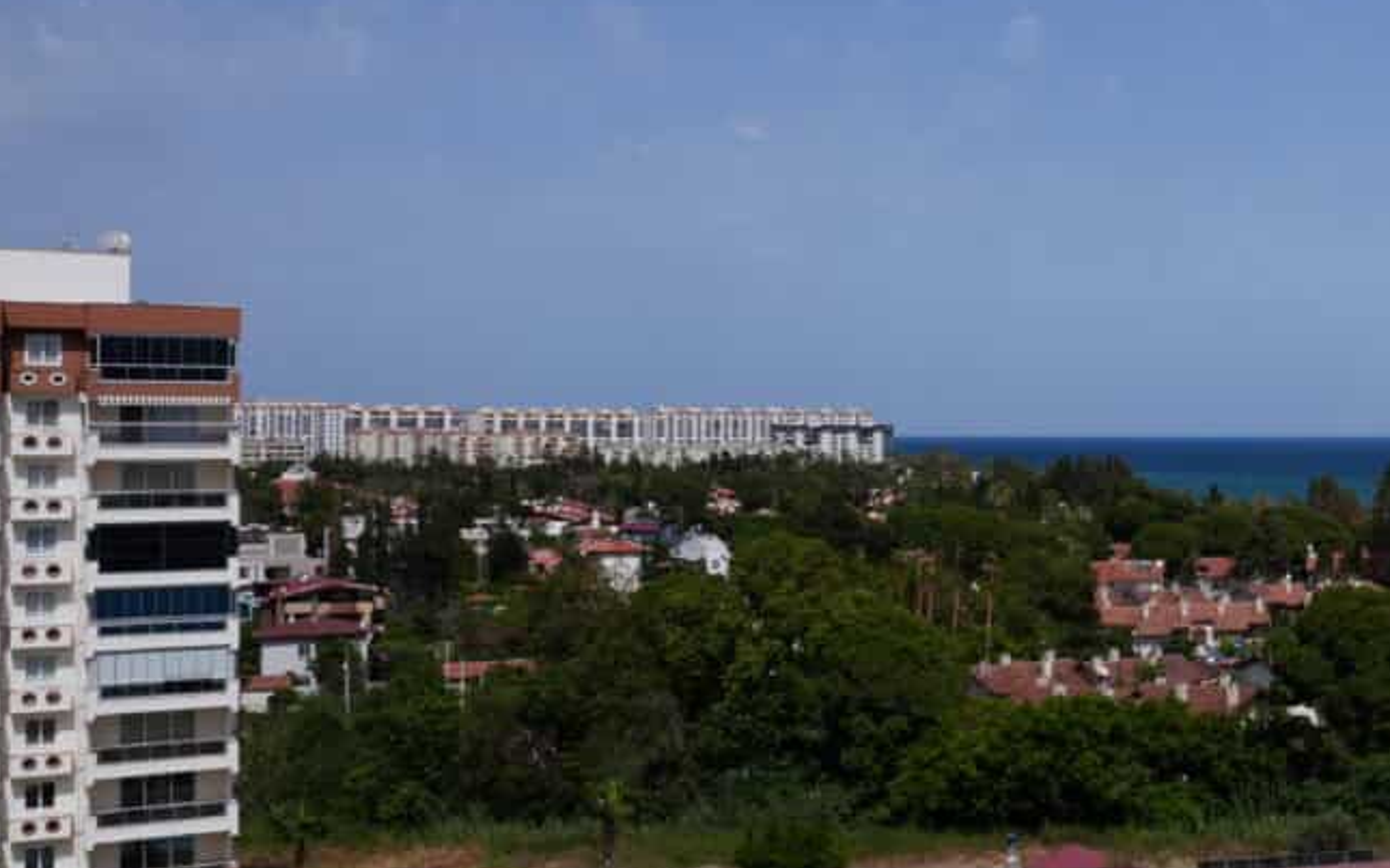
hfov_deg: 29.7
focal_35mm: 55
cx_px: 1804
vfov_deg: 23.5
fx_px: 2083
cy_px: 408
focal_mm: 17
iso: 100
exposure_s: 1/320
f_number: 10
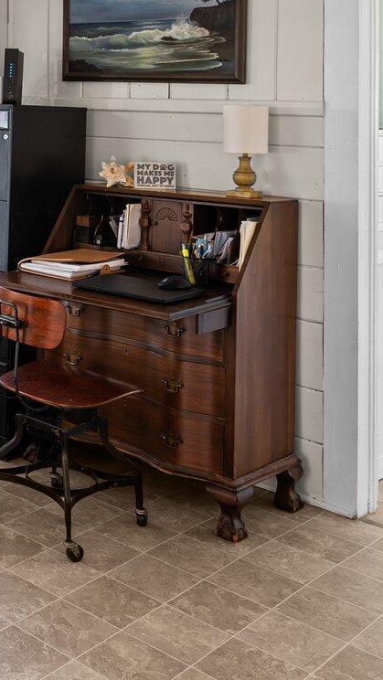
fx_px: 884
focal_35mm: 49
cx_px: -154
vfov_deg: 39.8
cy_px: 106
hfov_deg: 21.4
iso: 250
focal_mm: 17
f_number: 7.1
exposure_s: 1/3
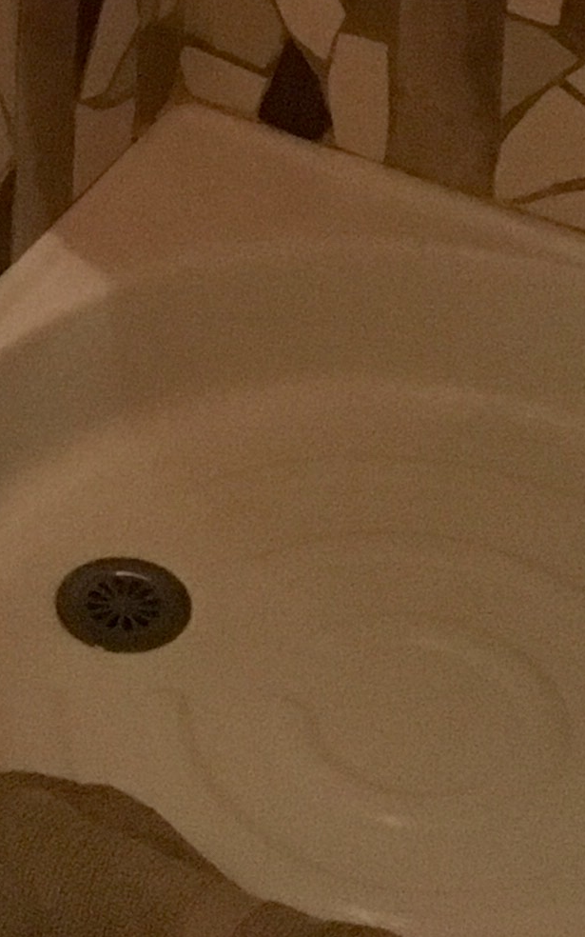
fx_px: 3214
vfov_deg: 14.3
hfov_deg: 10.3
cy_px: -835
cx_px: -11
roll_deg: -2.6
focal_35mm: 126
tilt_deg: -14.9
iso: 250
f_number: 2.2
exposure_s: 1/17
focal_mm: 4.15
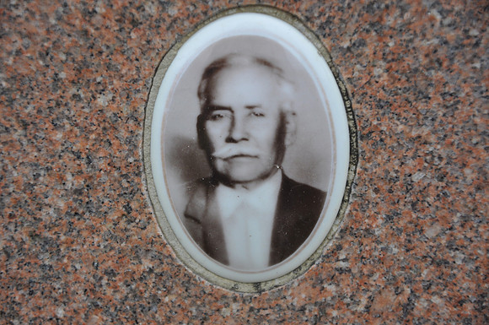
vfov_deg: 9.3
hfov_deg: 14.0
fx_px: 1994
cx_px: 244
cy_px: 162
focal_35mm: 147
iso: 360
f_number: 5.6
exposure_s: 1/125
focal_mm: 98
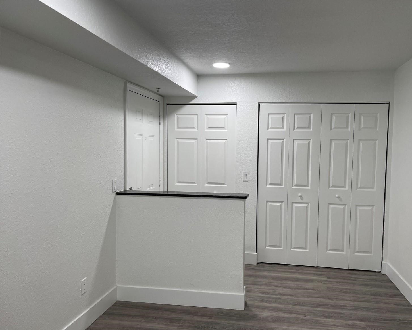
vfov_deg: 51.5
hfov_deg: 62.1
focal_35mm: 28
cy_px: 169
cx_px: 227
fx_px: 341
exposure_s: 1/60
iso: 80
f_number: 1.6
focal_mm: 4.2
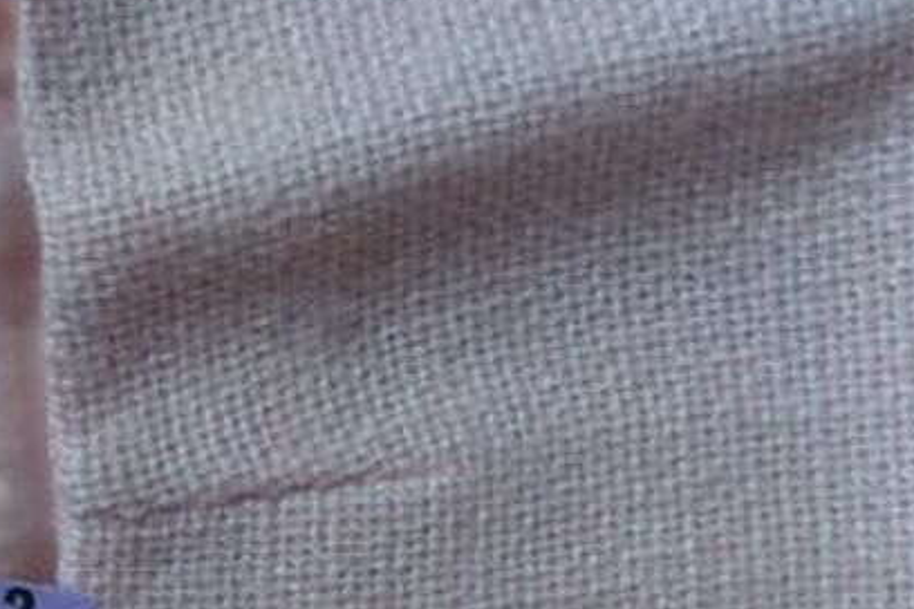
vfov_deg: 17.6
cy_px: 716
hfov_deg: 26.4
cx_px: 90
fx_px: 1879
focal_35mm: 74
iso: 125
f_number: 2.2
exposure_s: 1/33
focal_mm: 4.15
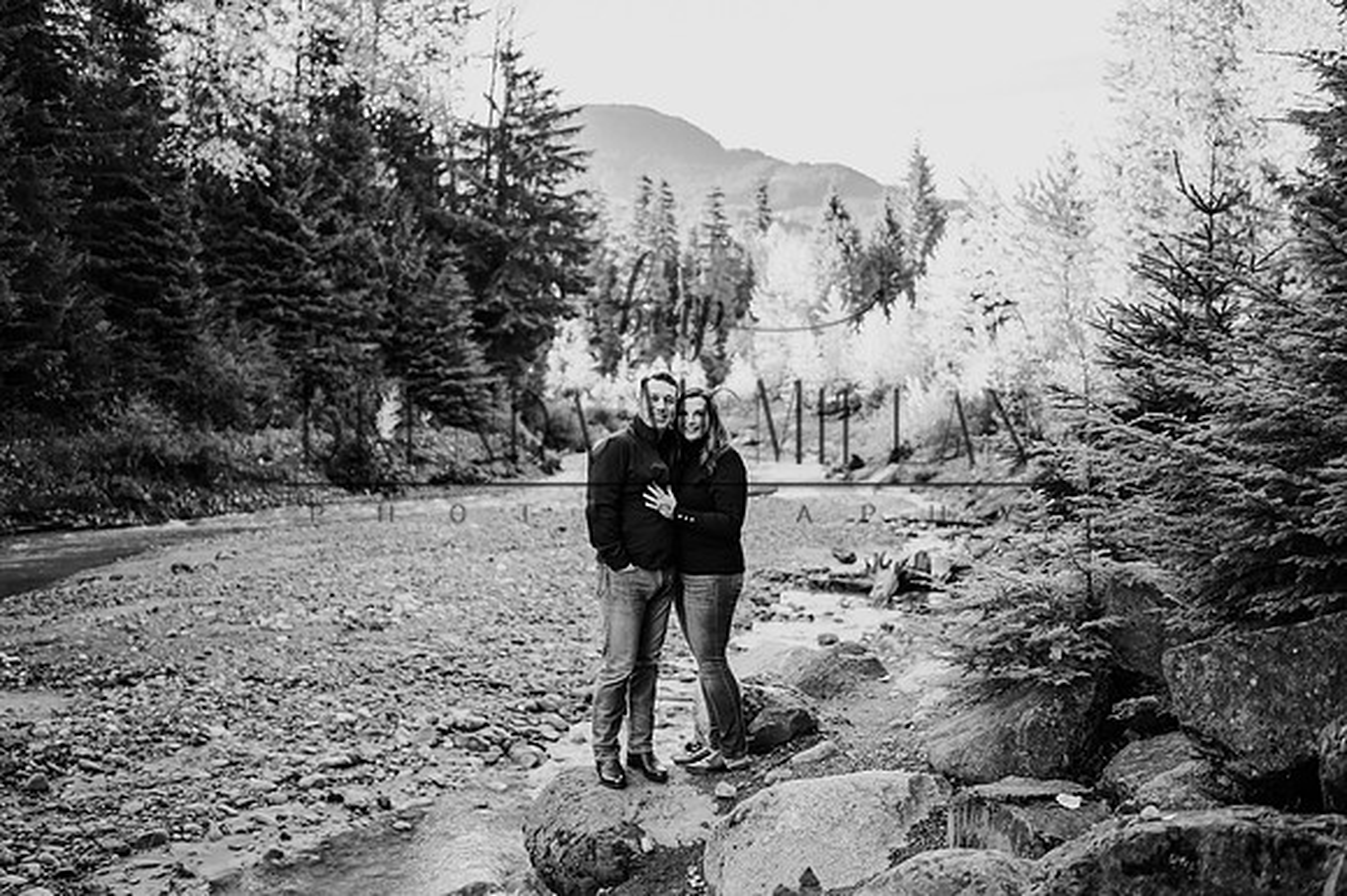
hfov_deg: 54.5
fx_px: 1309
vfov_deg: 37.8
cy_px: 448
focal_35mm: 35
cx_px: 674
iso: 400
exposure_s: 1/1250
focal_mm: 35
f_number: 1.8
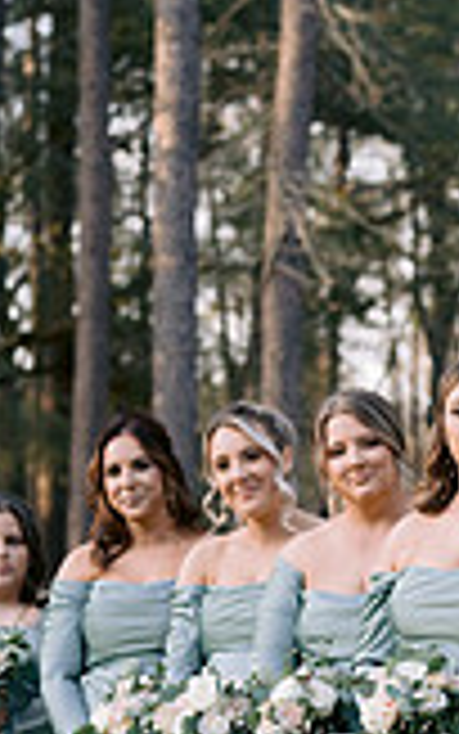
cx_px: 832
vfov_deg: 11.5
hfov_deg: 7.1
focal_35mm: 181
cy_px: 687
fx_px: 3619
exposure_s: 1/500
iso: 400
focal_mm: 50
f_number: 2.8
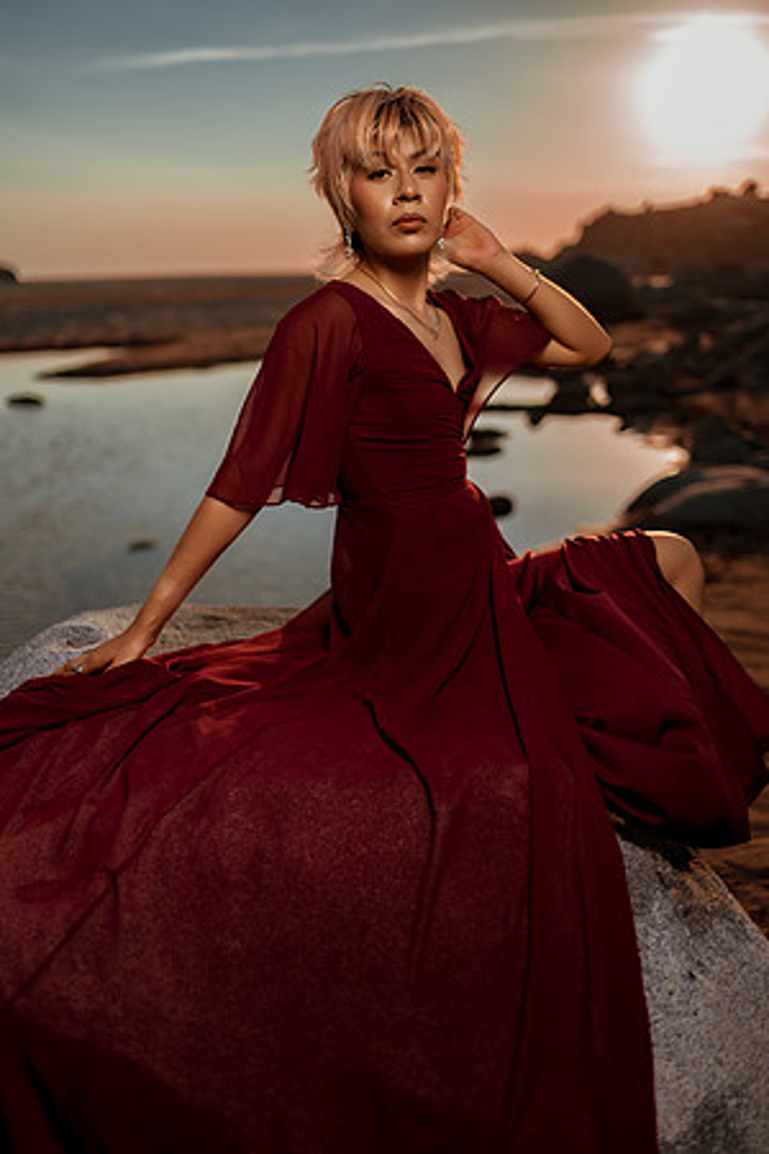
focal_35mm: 35
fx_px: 1121
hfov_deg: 37.9
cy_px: 577
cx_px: 384
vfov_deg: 54.4
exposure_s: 1/8000
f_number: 1.8
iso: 50
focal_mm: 35
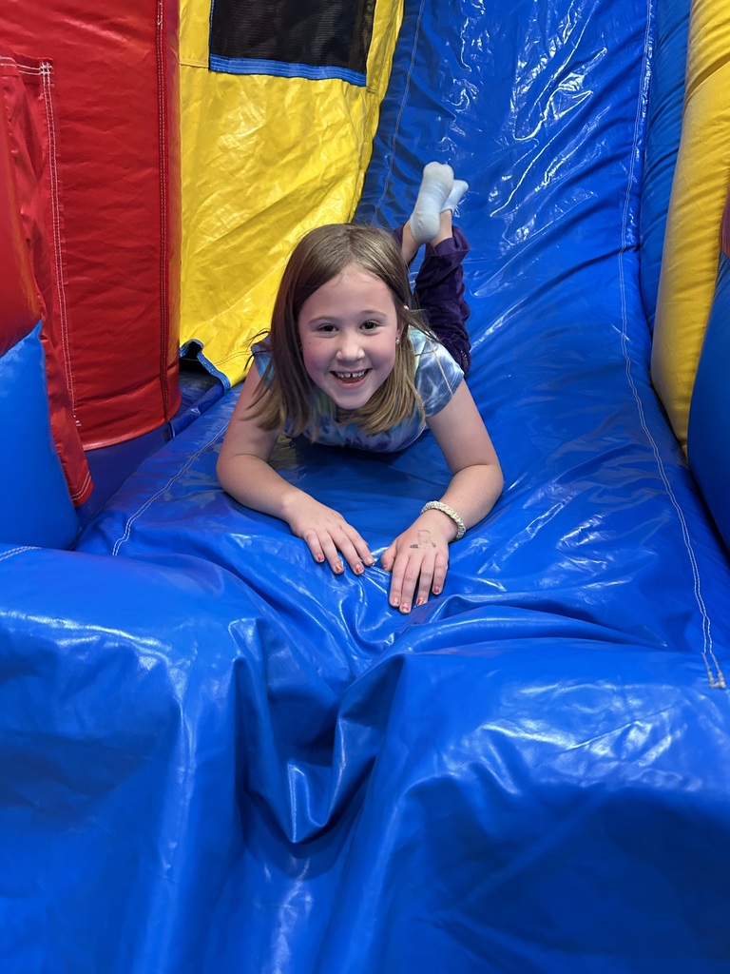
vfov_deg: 67.3
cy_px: 487
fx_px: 731
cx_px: 365
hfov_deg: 53.1
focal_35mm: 26
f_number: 1.5
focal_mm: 5.7
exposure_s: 1/60
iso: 320
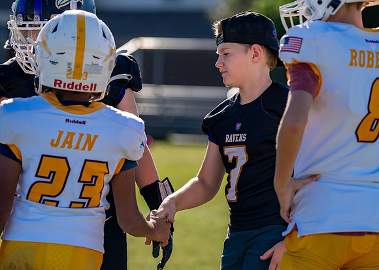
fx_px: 1797
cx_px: 214
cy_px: 111
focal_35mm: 167
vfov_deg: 8.6
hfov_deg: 12.0
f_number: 2.8
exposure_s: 1/1600
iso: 160
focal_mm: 130
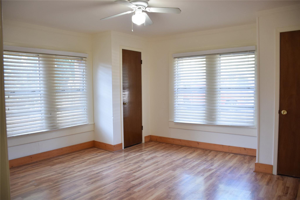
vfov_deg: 47.9
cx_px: 150
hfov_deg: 67.4
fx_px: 225
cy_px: 100
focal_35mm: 27
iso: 800
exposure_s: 1/60
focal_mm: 18
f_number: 4
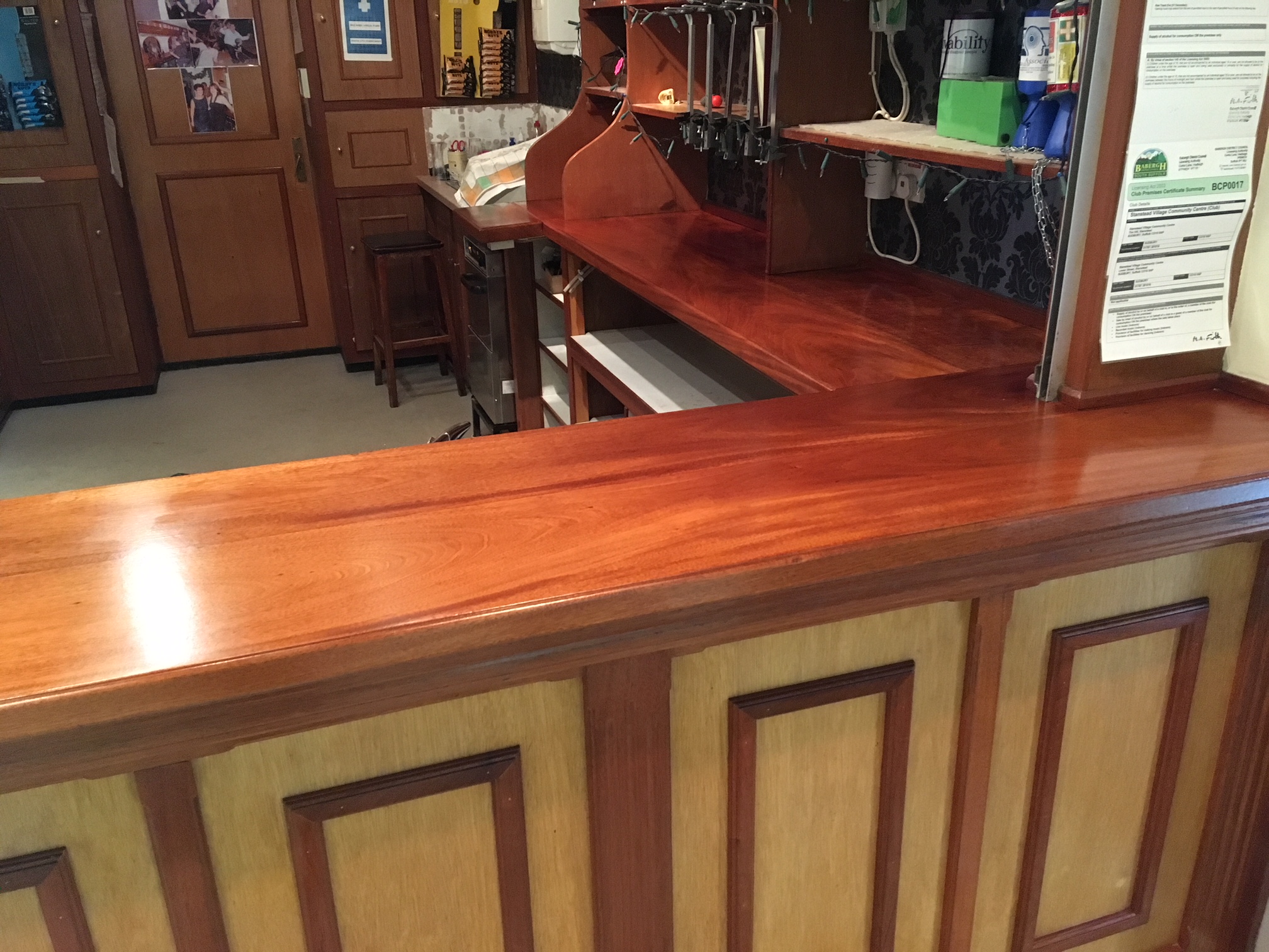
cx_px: 634
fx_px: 1063
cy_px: 476
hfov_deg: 61.7
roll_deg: +1.9
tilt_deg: -23.4
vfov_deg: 48.2
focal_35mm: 29
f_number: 2.2
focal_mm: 4.15
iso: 320
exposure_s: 1/17
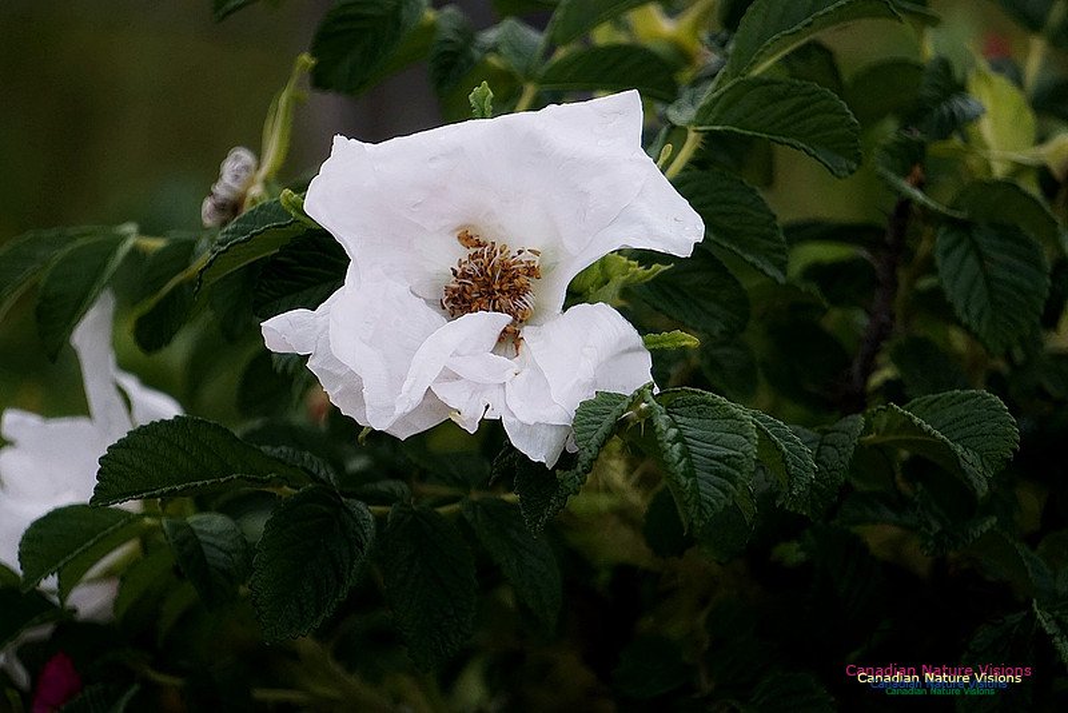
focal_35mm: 315
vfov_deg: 4.4
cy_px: 356
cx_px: 534
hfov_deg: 6.5
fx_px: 9348
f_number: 6.3
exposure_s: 1/250
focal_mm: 210
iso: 800
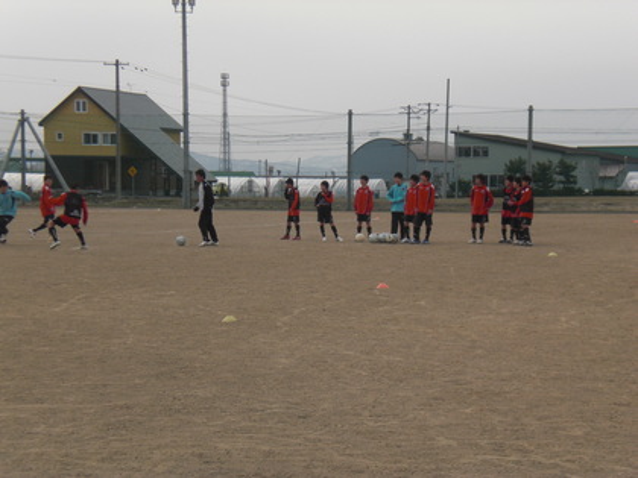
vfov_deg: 17.0
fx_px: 1603
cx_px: 319
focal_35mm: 87
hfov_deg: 22.5
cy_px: 239
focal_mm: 14.49
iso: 64
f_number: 5
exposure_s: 1/250
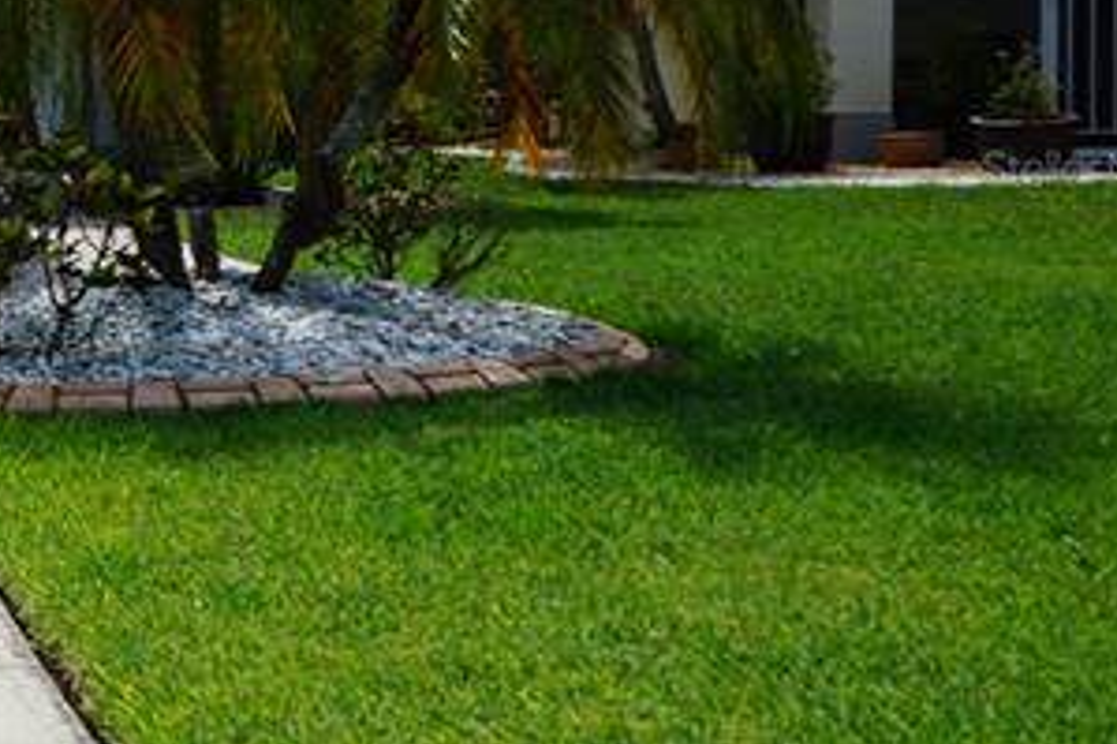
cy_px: 168
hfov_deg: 18.1
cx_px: -717
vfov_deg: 14.2
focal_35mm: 96
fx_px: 2977
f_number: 14
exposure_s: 1/125
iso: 100
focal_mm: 28
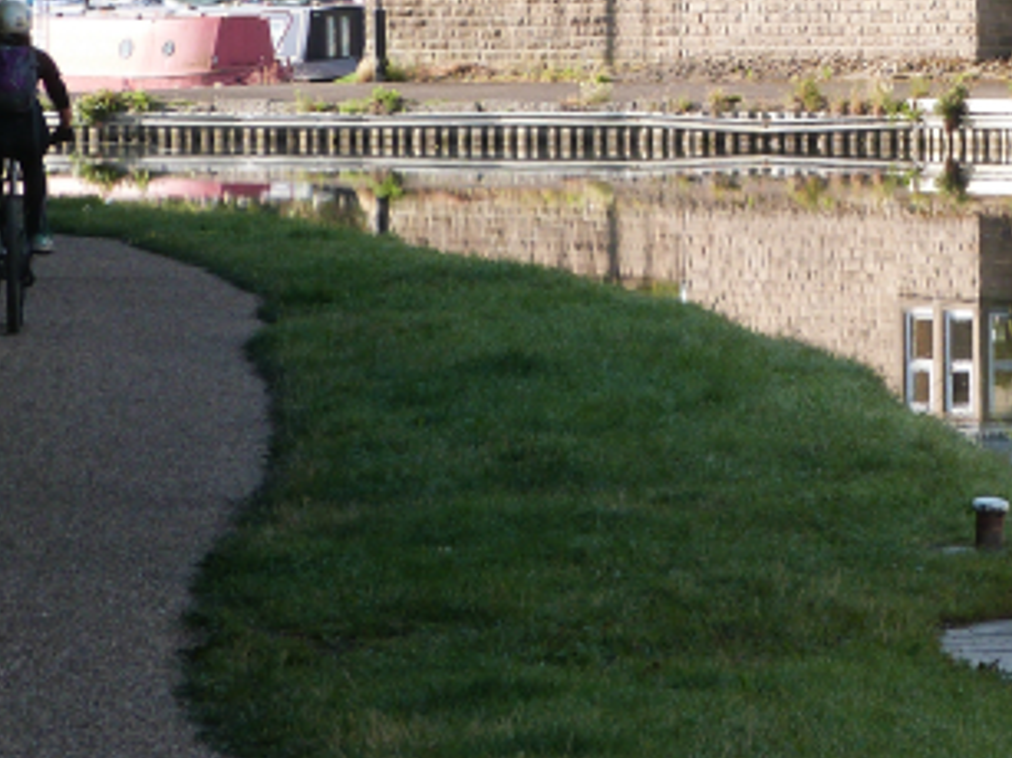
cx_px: 804
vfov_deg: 4.8
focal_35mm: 308
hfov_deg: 6.4
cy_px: -35
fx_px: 9001
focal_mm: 22.7
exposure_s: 1/200
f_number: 4
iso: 100
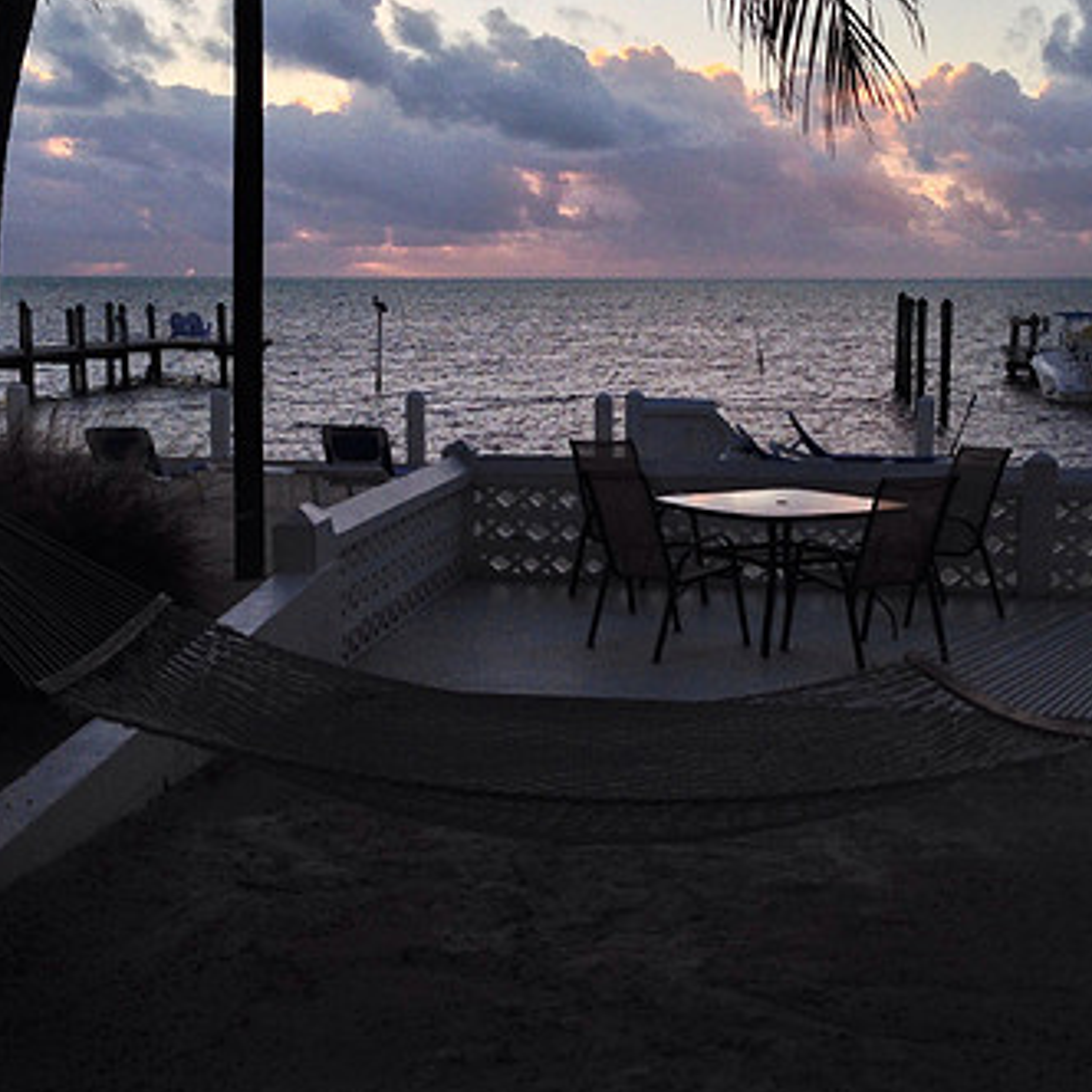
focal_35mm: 51
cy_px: 567
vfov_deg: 33.4
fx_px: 1820
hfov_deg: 33.4
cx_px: 572
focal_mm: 4.12
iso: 50
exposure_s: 1/577
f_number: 2.4
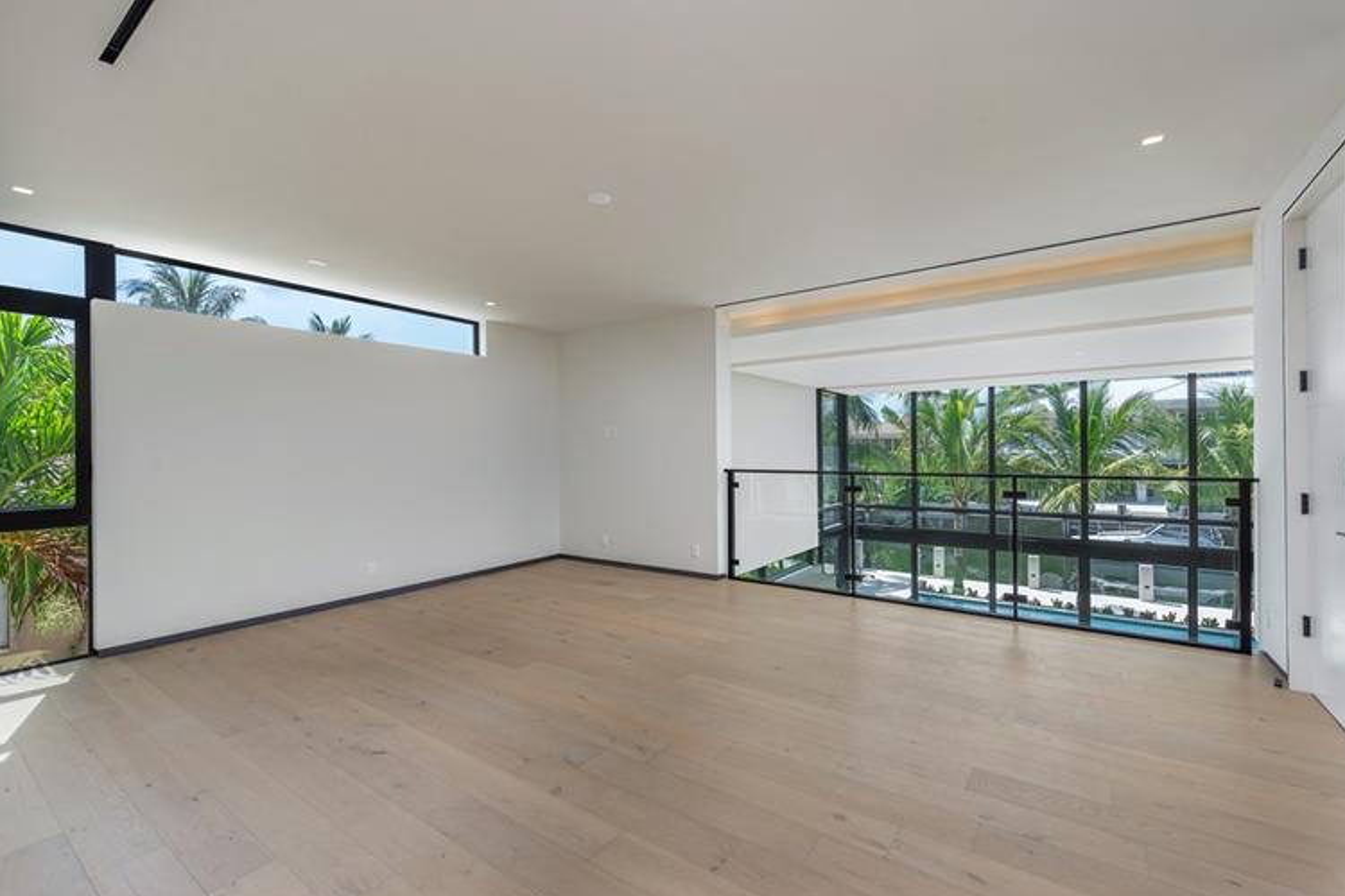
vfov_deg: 73.7
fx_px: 598
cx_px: 646
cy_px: 447
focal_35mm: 16
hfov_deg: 96.7
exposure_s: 1/200
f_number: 8
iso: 250
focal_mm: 15
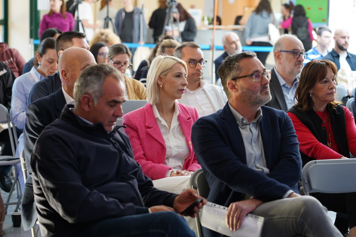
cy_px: 118
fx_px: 959
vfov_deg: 14.1
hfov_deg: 21.0
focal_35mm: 97
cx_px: 179
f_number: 4
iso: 500
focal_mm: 96
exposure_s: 1/125
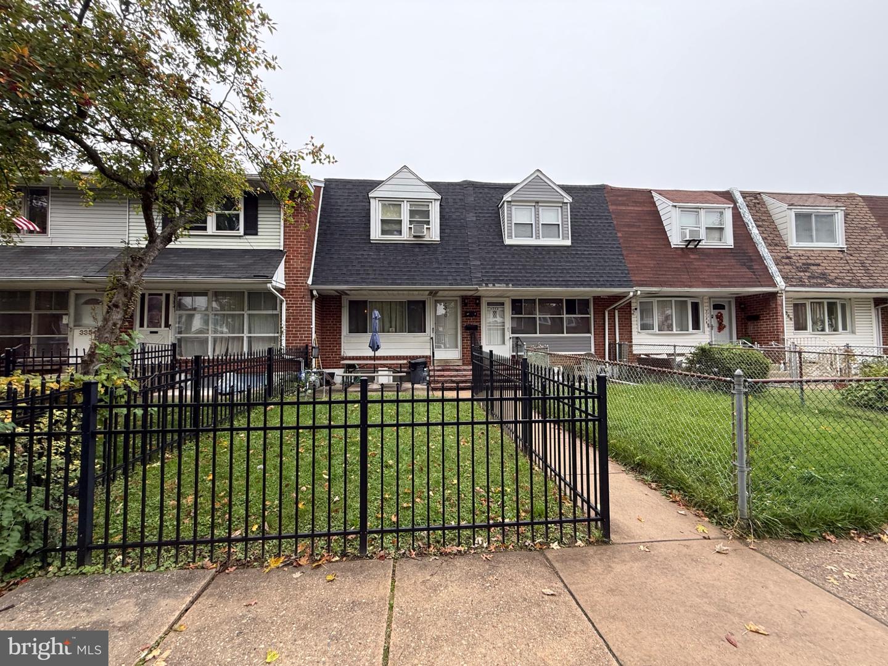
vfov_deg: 85.7
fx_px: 359
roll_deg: +0.7
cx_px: 444
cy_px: 333
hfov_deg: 102.1
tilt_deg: +3.3
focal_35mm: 14
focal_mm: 2.22
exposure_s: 1/99
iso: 100
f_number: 2.2
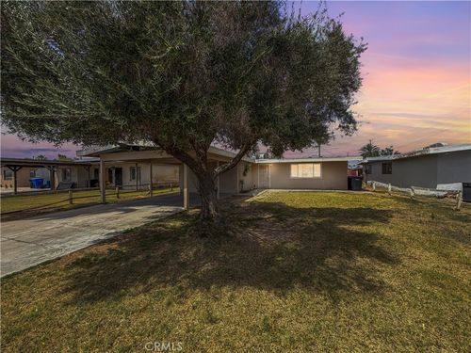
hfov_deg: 102.1
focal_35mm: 14
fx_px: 190
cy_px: 176
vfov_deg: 85.7
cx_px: 236
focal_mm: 2.22
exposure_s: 1/750
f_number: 2.2
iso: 20
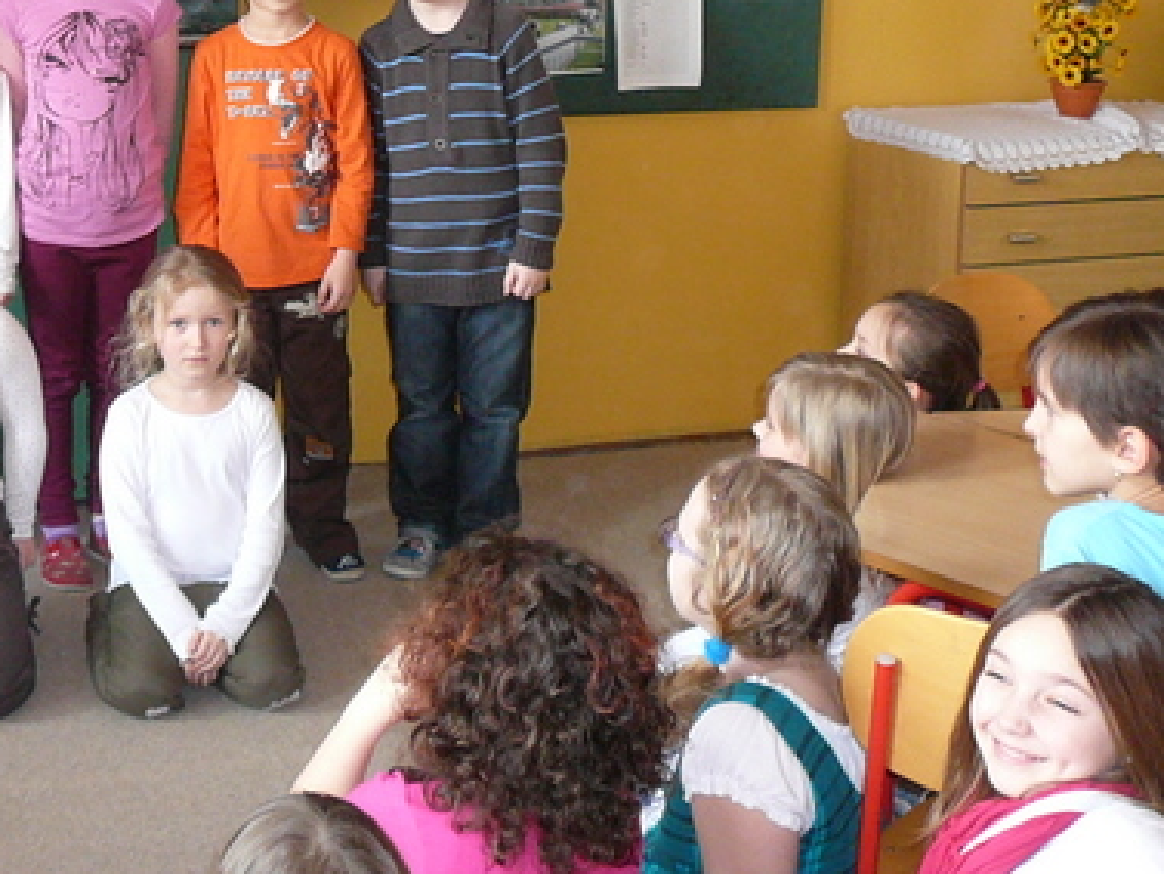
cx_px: 213
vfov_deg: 22.1
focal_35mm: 65
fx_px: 2186
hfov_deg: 29.1
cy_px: 97
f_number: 2.8
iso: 200
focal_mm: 5.2
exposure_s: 1/30
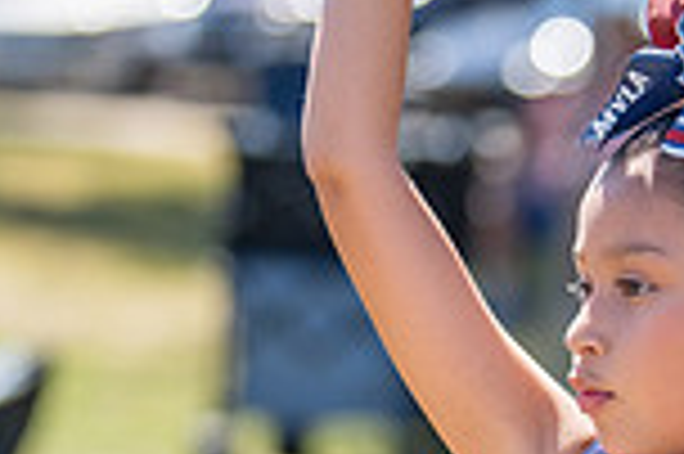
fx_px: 4612
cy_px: 400
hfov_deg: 8.4
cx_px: 749
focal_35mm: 243
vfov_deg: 5.6
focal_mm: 50
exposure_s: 1/8000
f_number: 1.2
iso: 160
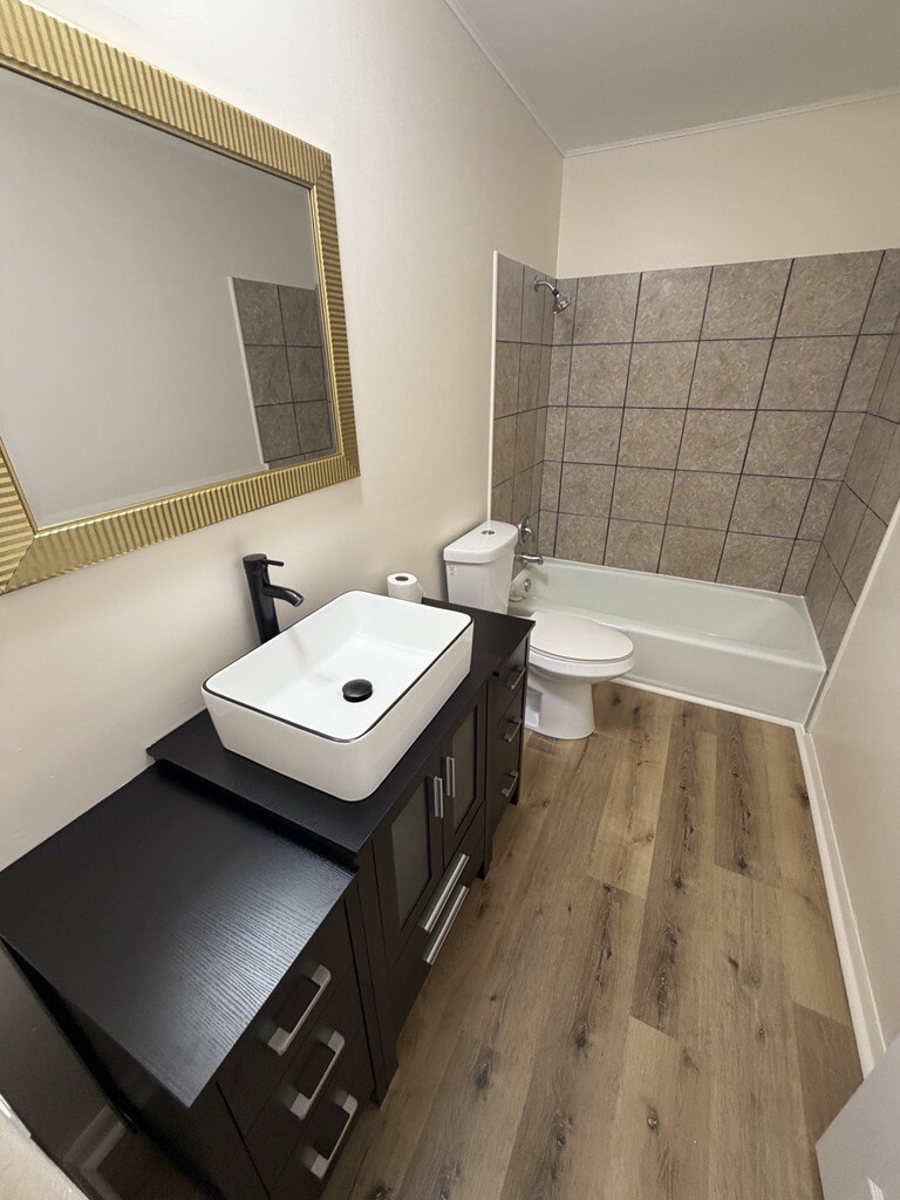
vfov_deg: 102.1
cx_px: 450
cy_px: 600
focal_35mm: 14
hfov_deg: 85.7
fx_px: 485
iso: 200
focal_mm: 2.22
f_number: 2.2
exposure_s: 1/60
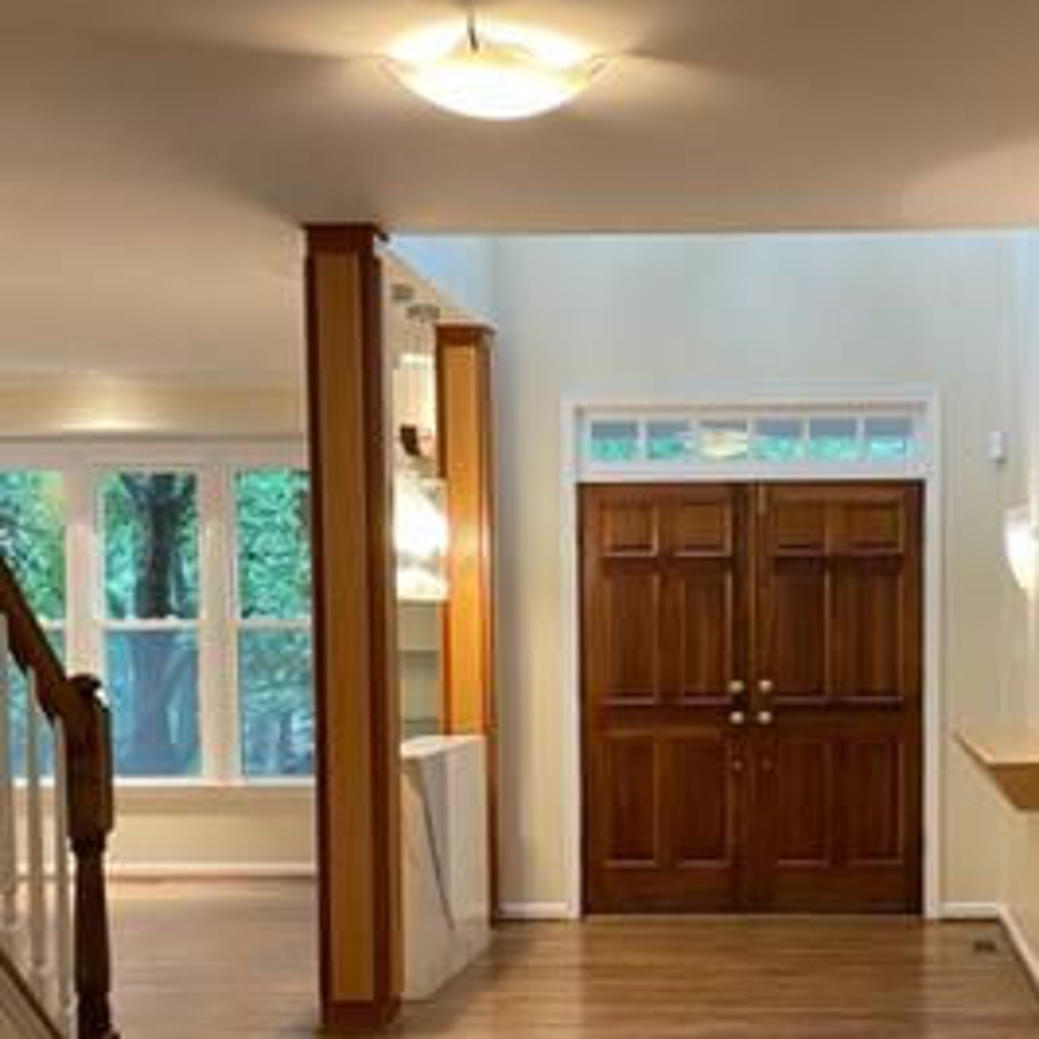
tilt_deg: -2.9
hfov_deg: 30.7
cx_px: 747
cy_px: 743
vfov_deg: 30.7
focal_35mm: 55
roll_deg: +0.5
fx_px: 1868
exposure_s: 1/60
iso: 320
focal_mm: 4.2
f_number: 1.6
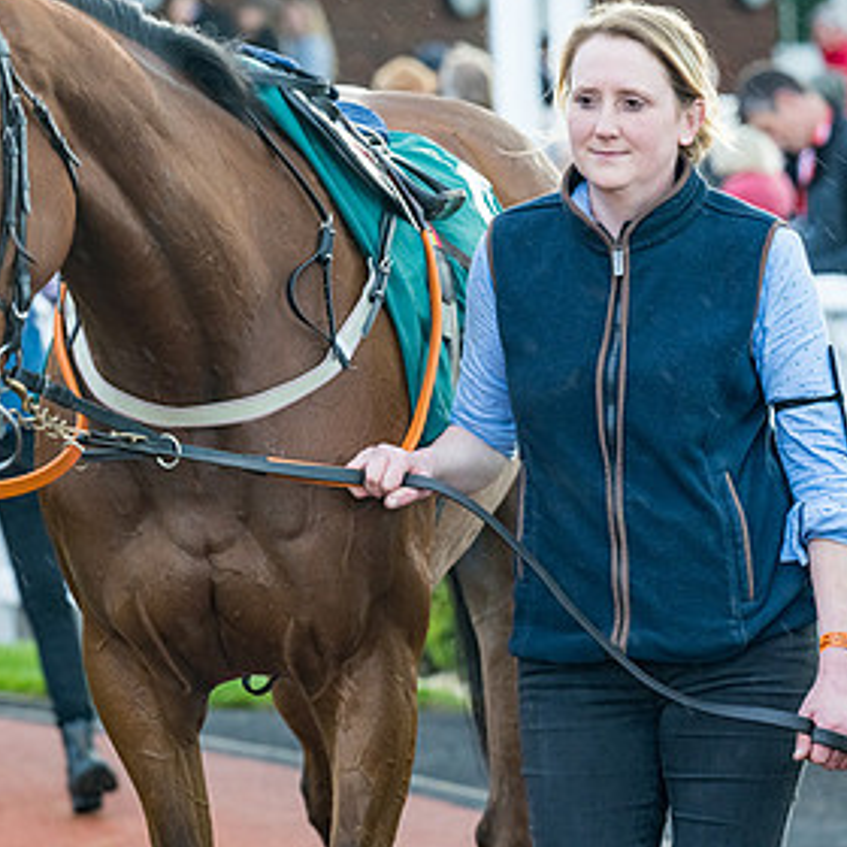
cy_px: 298
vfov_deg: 7.4
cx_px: 54
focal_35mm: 238
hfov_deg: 7.3
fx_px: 6589
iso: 1000
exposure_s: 1/200
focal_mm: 135
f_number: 5
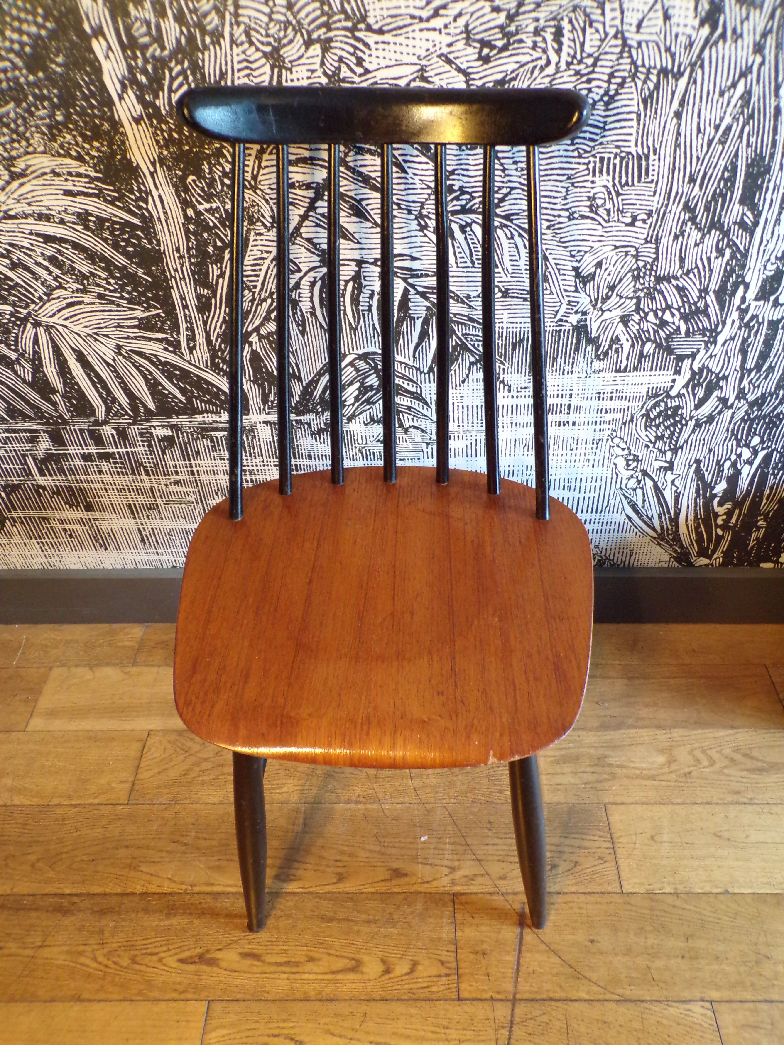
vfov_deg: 71.6
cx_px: 392
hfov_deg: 56.8
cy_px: 522
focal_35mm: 24
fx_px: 725
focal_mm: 4.3
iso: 400
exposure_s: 1/15
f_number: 3
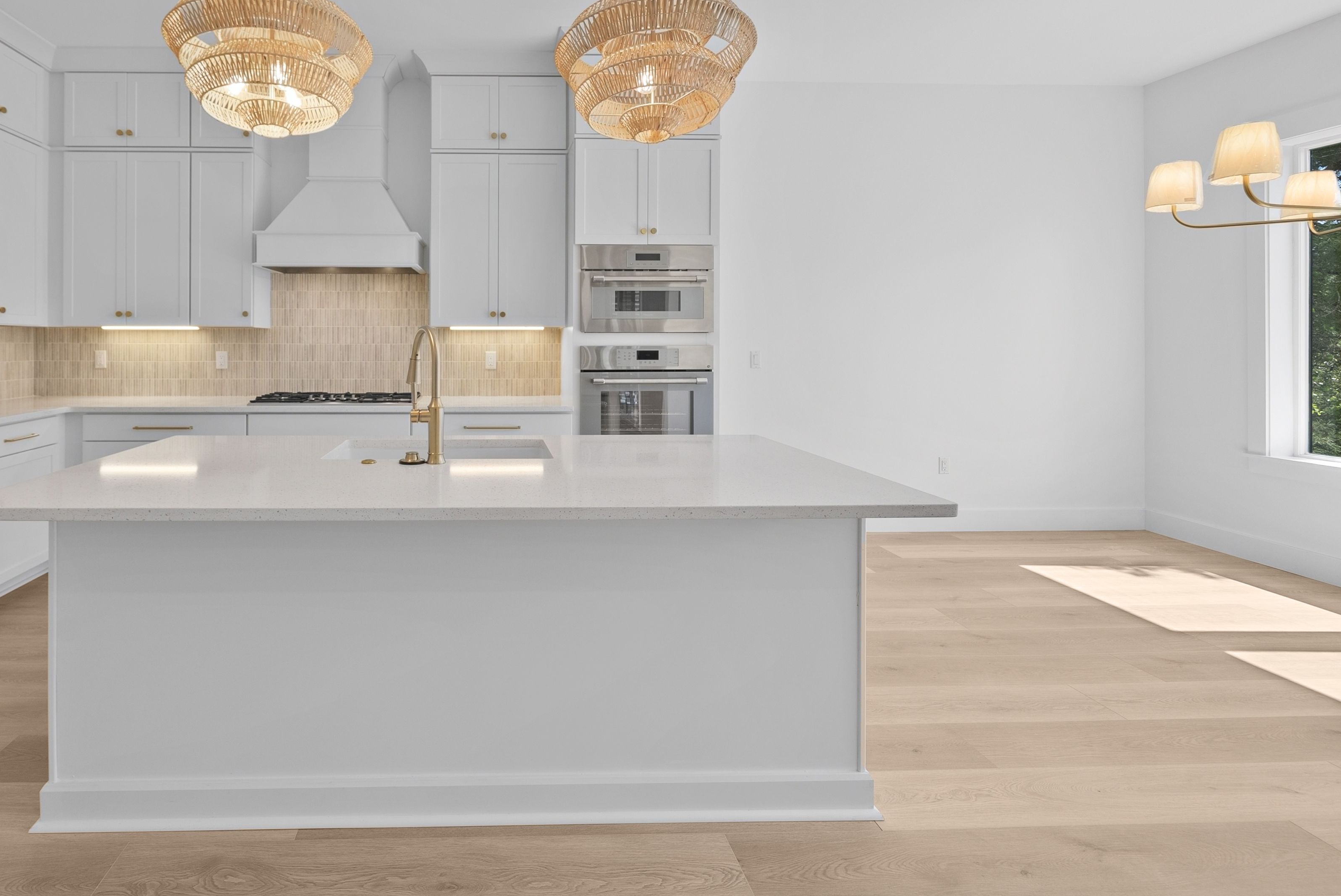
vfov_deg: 73.5
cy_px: 394
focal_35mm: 16
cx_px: 502
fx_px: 596
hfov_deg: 94.7
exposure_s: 1/15
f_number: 7.1
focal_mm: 12
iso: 200
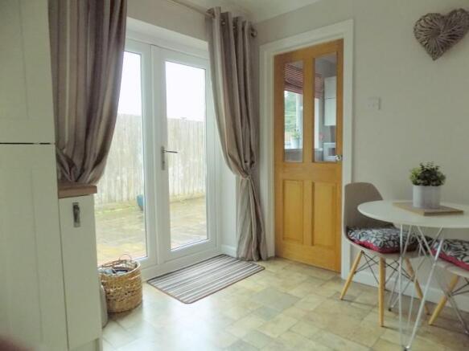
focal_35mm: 23
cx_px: 234
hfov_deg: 73.9
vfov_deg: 58.9
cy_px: 176
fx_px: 312
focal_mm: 4
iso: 400
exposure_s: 1/13
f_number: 3.1
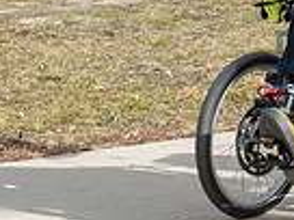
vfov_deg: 3.6
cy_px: -100
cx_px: 834
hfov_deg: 4.6
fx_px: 3499
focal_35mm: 412
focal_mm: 48
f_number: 7.1
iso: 250
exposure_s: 1/250
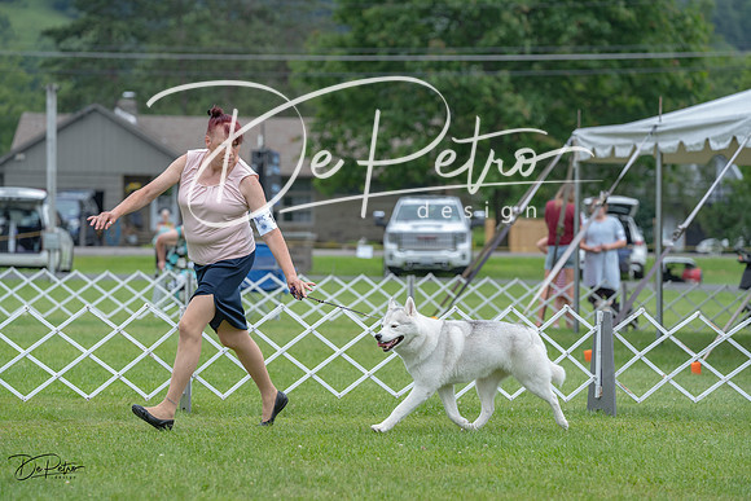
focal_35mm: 156
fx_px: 3255
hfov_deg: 13.2
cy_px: 250
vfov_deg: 8.8
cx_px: 376
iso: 400
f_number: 4.5
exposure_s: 1/1000
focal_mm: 156
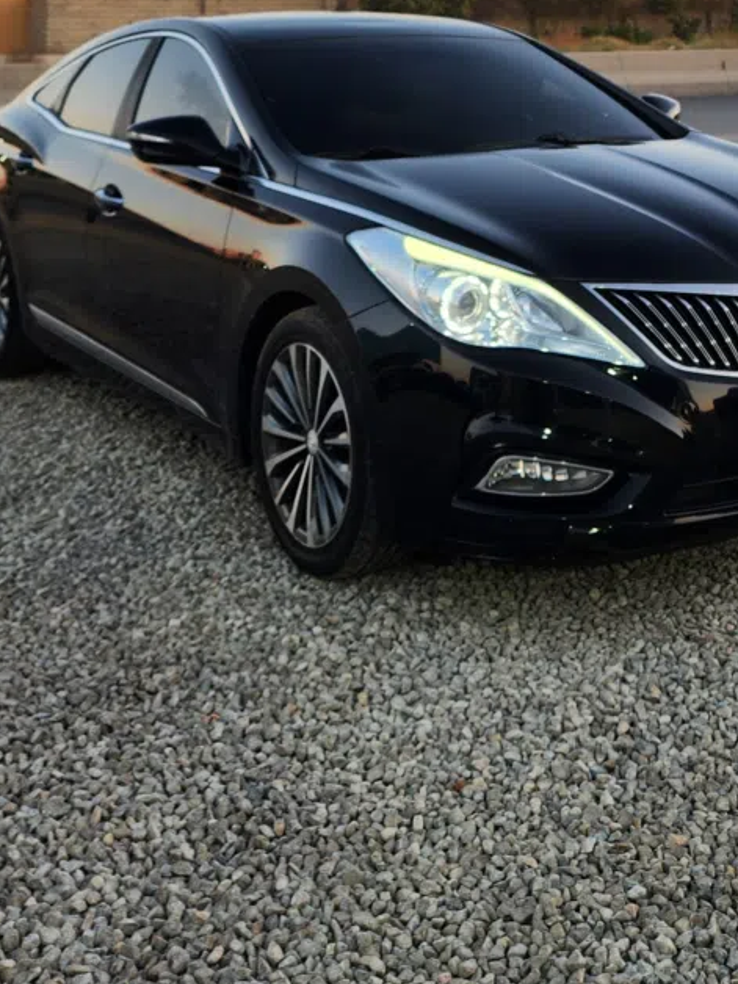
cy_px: -13
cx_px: 552
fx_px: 1421
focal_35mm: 50
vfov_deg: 34.5
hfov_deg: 28.7
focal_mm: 5.4
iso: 20
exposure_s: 1/103
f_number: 1.8
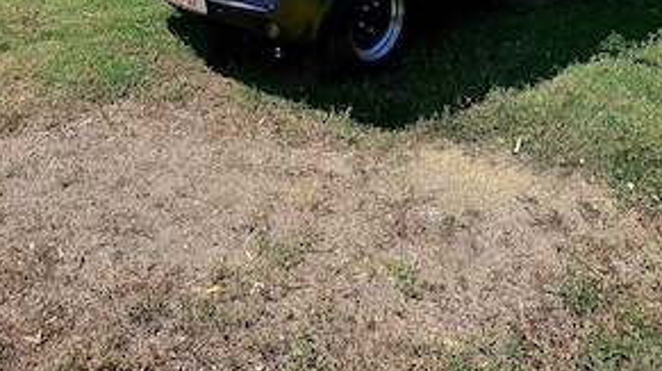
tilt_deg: -13.6
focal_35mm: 39
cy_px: -61
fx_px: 684
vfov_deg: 27.2
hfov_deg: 51.7
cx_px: 330
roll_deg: +0.7
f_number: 1.8
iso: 32
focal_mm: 4.25
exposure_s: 1/1808
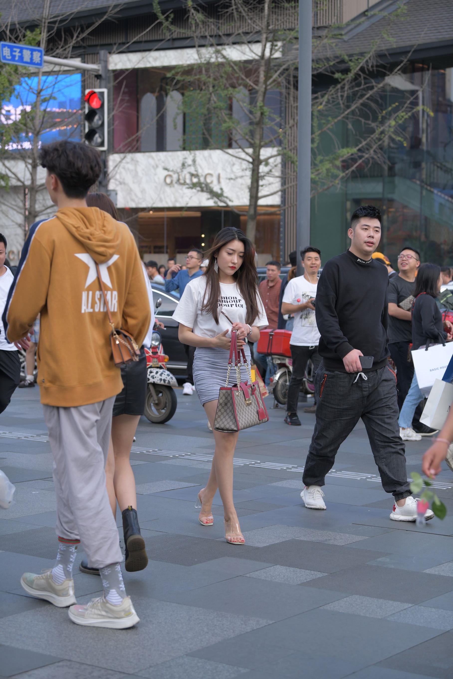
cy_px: 340
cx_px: 226
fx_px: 1321
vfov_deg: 28.8
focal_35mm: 70
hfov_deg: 19.5
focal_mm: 70
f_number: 4
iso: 400
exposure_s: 1/1000
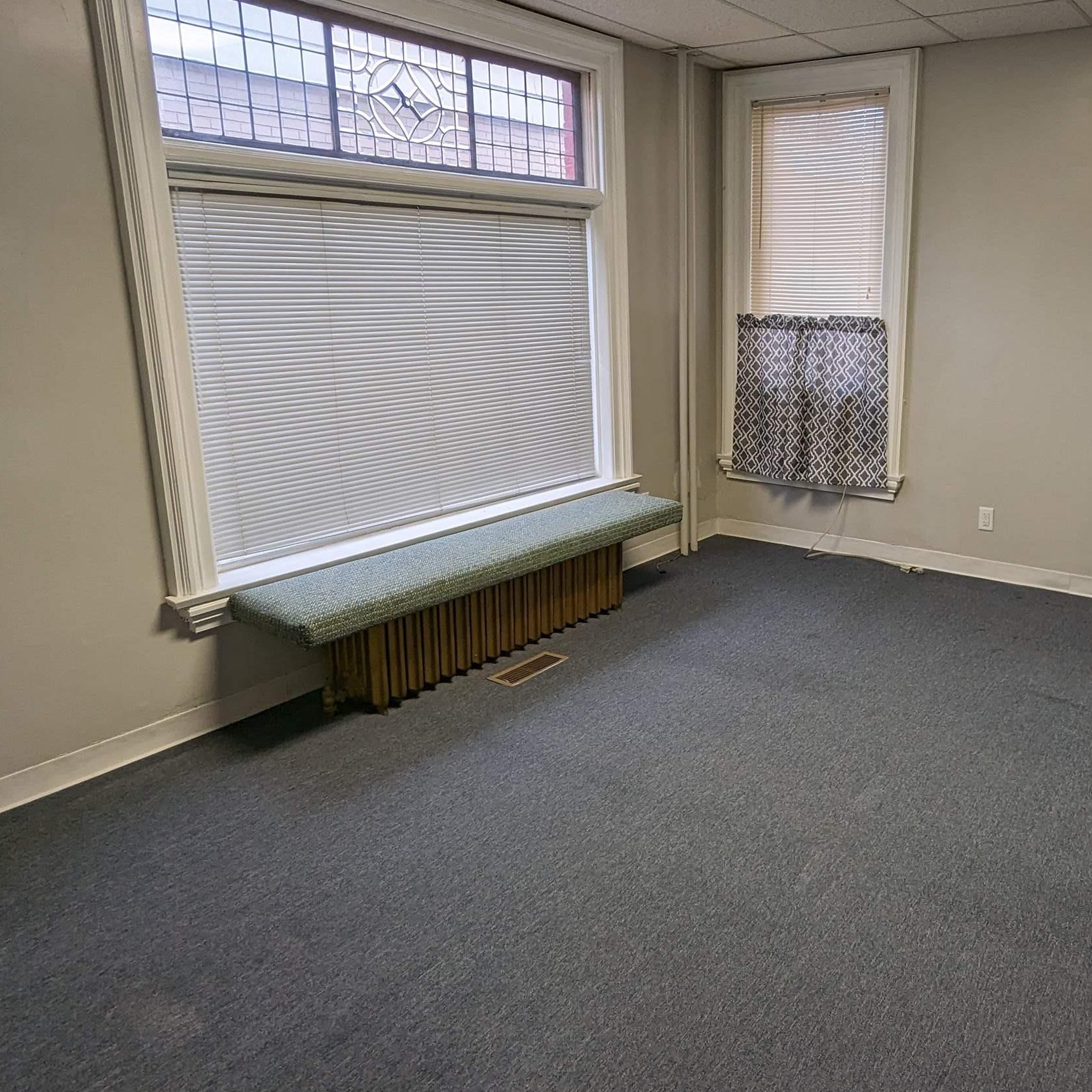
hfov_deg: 59.4
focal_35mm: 26
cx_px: 738
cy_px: 492
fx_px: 928
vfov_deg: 60.8
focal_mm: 2.35
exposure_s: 1/40
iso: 87
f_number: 2.2
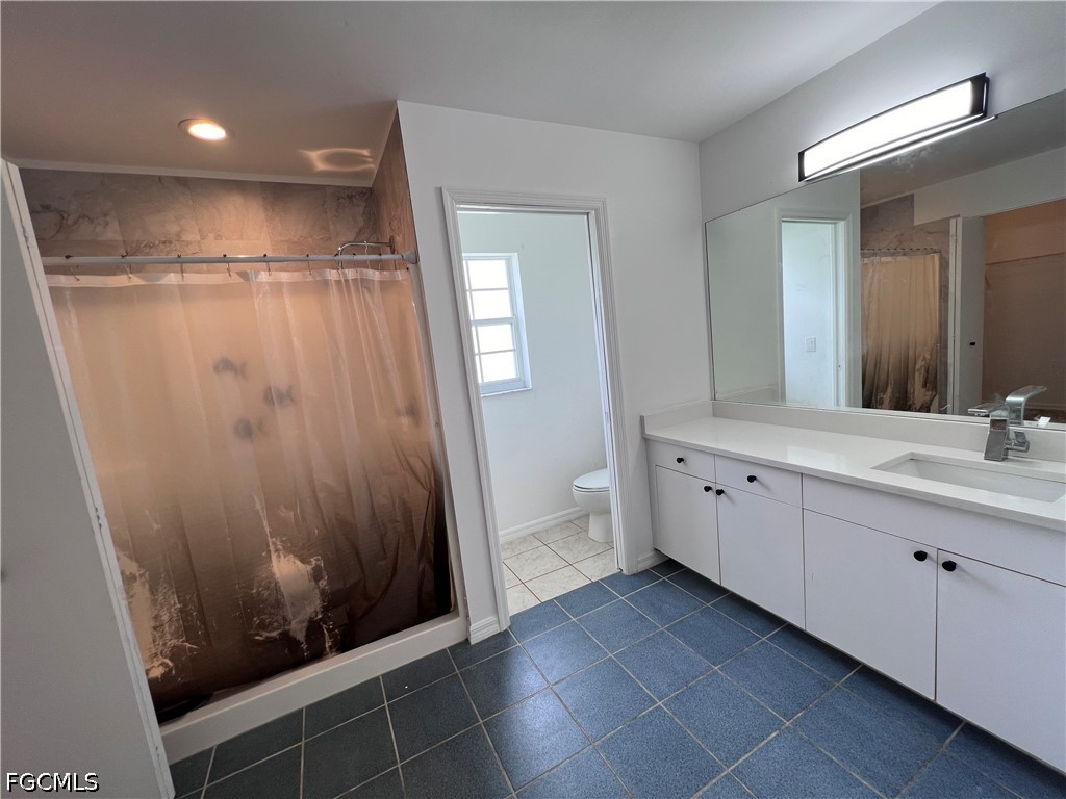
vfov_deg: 89.9
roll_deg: +6.1
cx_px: 533
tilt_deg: -8.1
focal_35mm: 13
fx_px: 400
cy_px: 400
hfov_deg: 106.2
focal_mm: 1.57
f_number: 1.8
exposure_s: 1/60
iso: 40
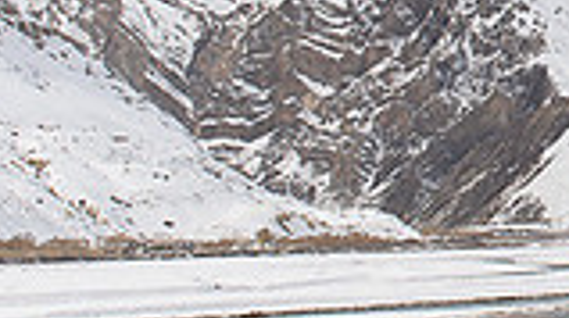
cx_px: 802
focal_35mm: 111
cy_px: -29
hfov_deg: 17.7
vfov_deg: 10.7
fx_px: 1673
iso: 500
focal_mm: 29
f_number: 14
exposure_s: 1/1600
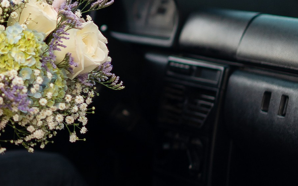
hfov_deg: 8.8
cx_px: -133
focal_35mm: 232
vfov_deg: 5.6
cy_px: 2
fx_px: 1884
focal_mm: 50
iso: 250
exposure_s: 1/640
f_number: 1.8
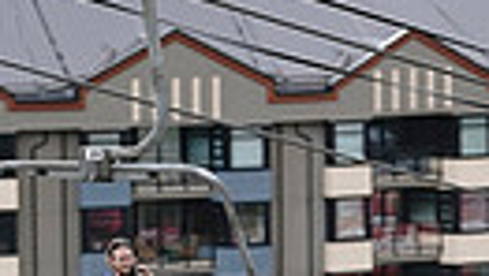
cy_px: 591
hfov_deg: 4.4
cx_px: 411
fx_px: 6386
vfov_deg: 2.5
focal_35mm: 492
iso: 400
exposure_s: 1/1000
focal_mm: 106
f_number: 2.8
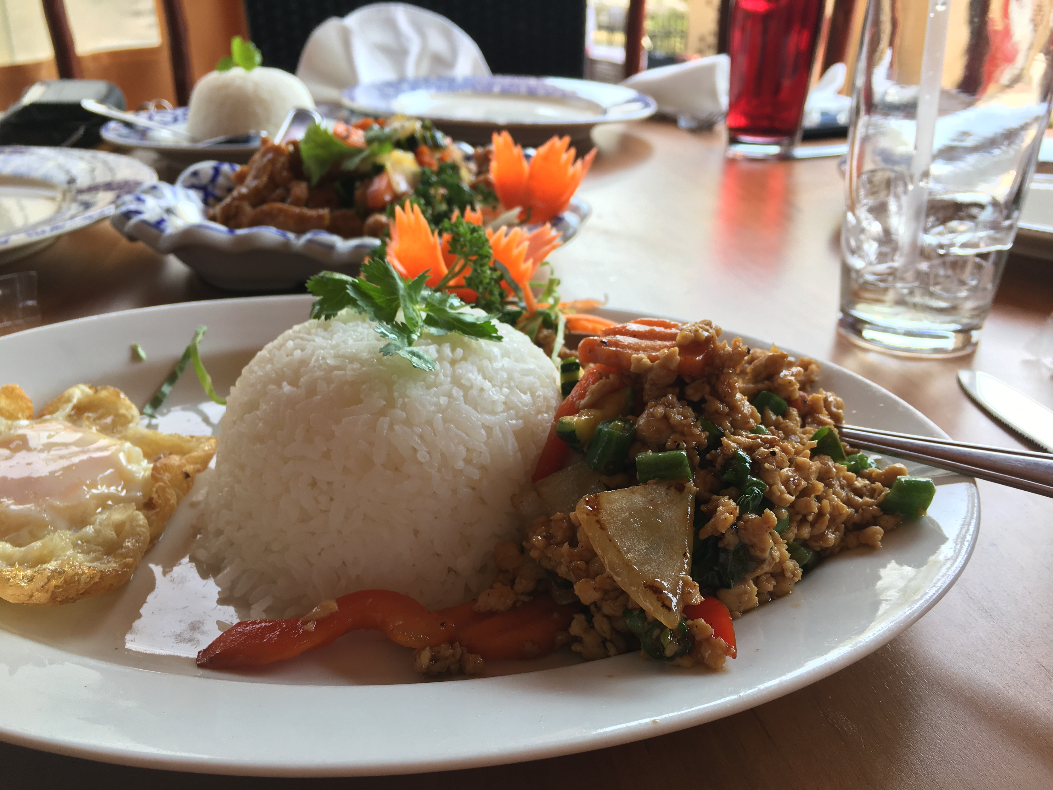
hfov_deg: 61.7
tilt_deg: -25.1
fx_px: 882
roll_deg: -0.4
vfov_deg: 48.2
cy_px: 395
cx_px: 526
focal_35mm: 29
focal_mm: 4.15
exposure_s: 1/104
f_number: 2.2
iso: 25
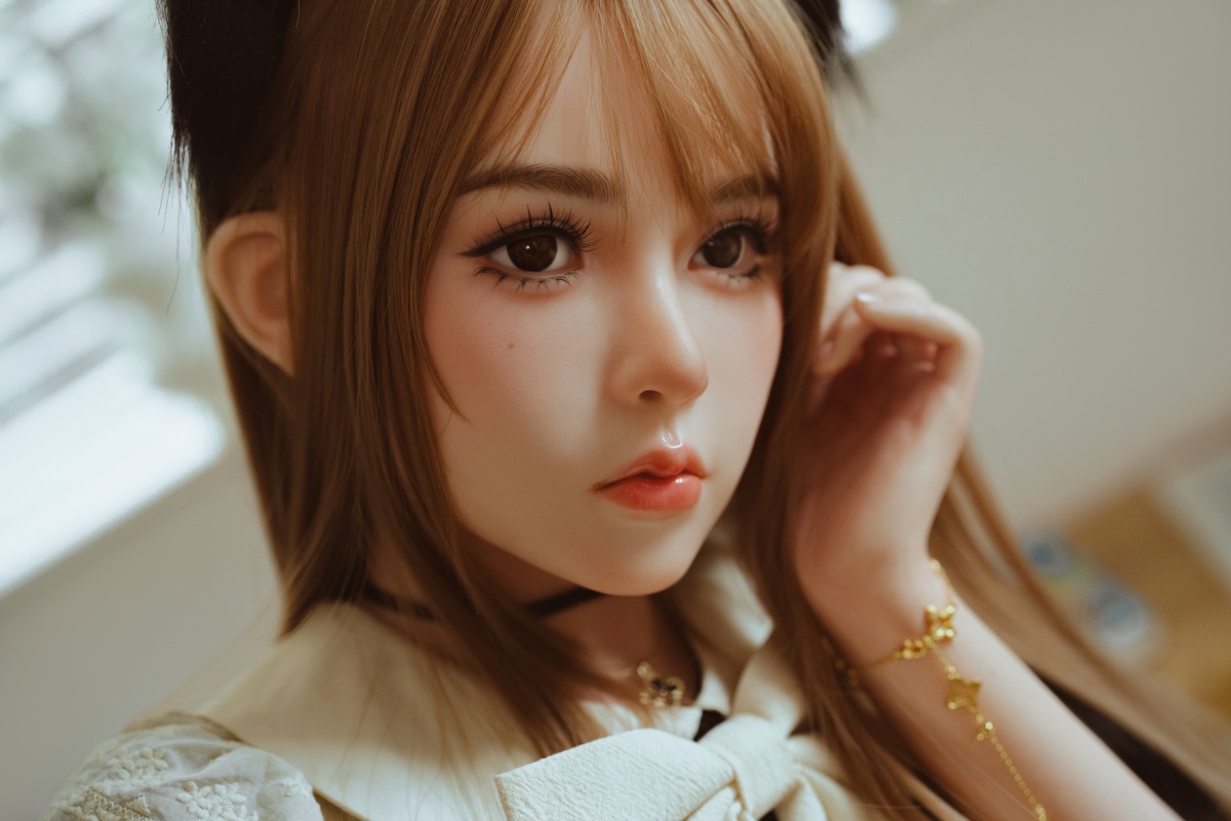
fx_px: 1710
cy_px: 410
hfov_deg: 39.6
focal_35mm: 50
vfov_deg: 27.0
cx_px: 616
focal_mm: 50
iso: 1600
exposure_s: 1/80
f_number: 2.8
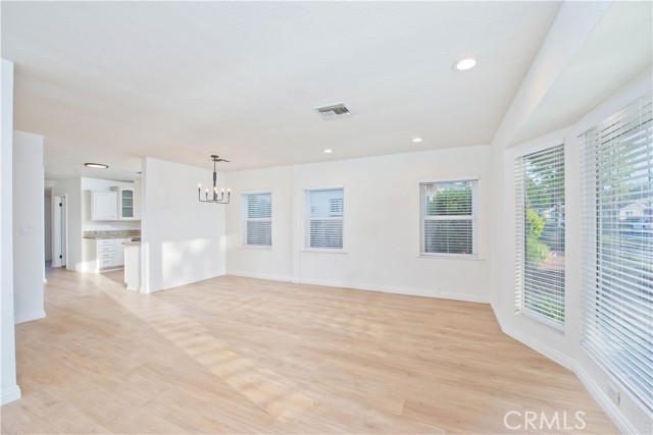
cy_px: 218
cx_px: 326
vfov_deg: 77.4
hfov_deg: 100.4
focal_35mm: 15
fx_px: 272
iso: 400
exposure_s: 1/200
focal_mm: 15
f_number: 7.1
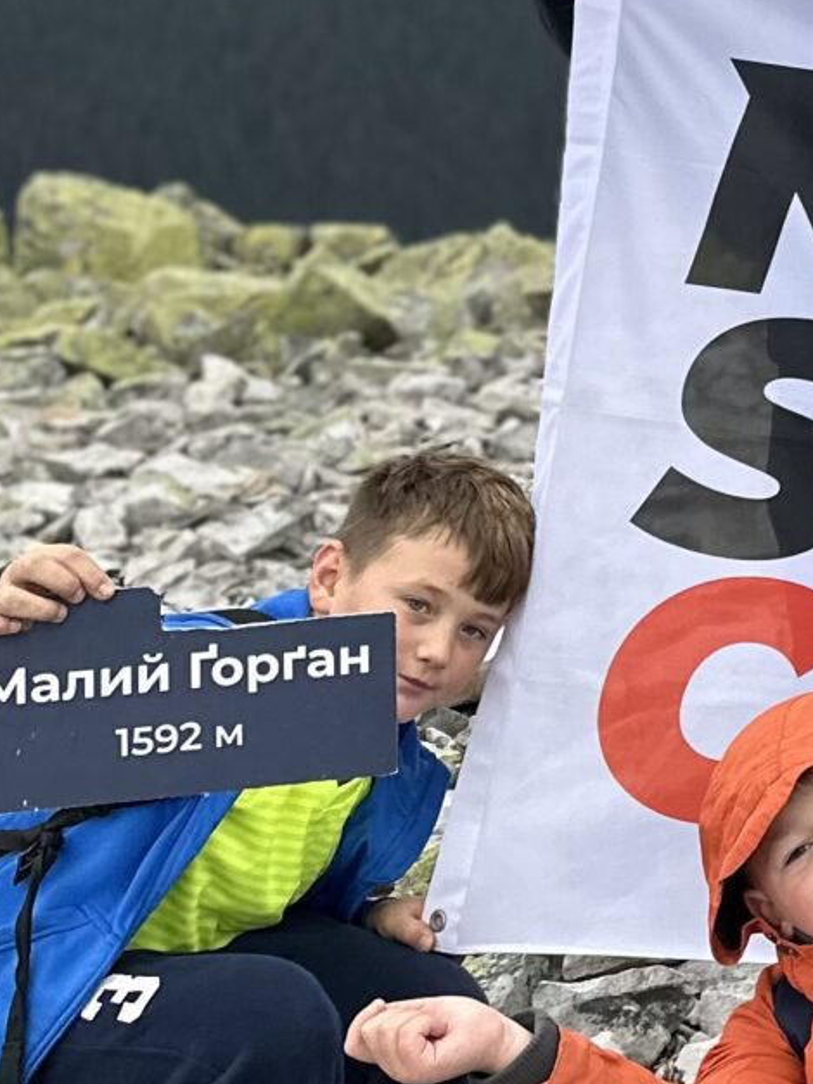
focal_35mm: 98
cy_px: -133
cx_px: 1469
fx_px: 3070
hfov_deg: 13.5
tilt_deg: -4.8
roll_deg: -2.9
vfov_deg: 19.2
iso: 80
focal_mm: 6.86
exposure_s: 1/250
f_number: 1.78
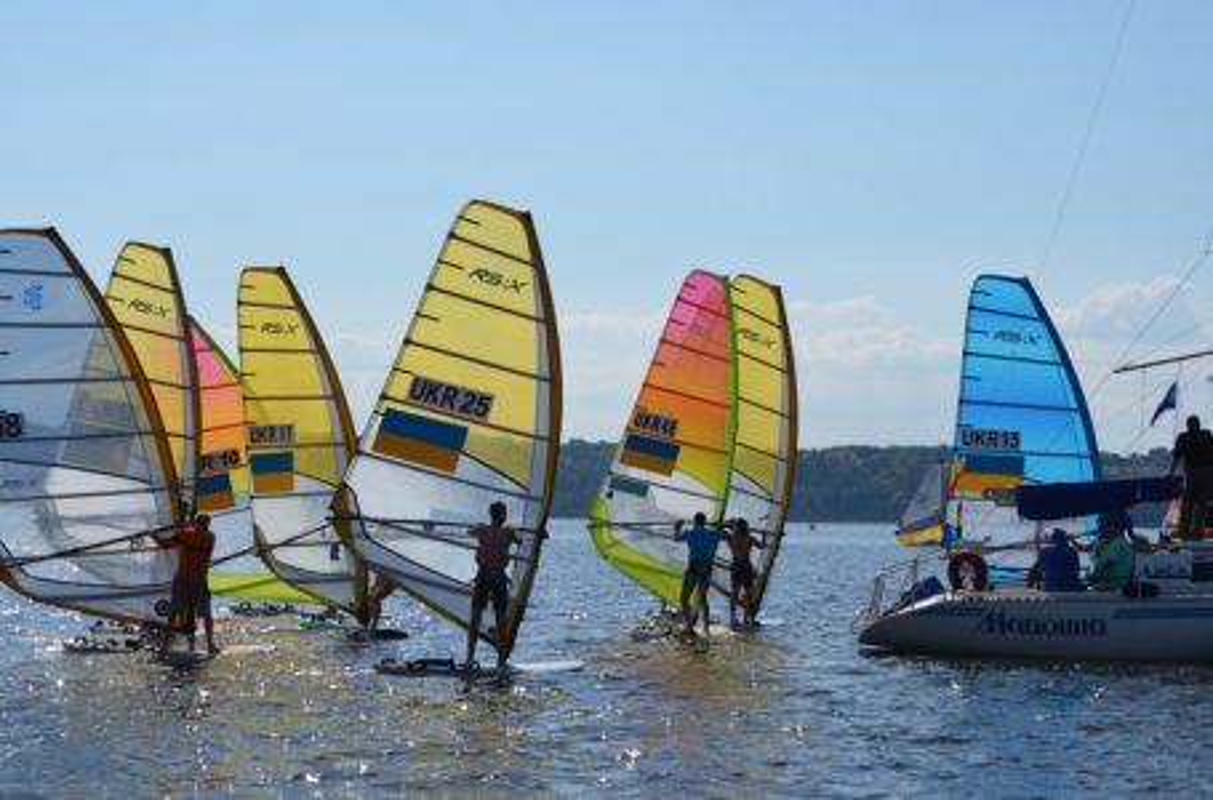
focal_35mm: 82
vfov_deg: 16.4
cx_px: 606
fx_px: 2770
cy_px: 400
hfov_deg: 24.7
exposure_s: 1/400
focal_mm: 55
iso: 100
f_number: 10
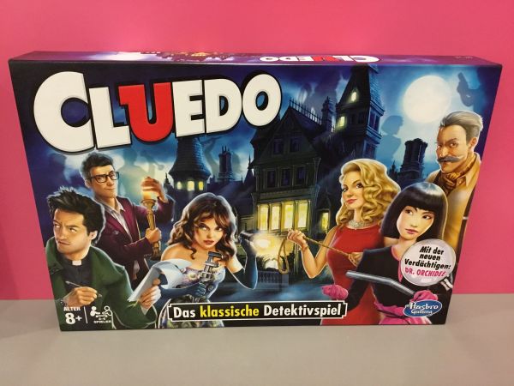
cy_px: 193
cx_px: 257
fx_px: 460
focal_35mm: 31
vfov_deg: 45.4
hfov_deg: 58.4
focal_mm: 3.3
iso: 320
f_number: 2.4
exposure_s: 1/17
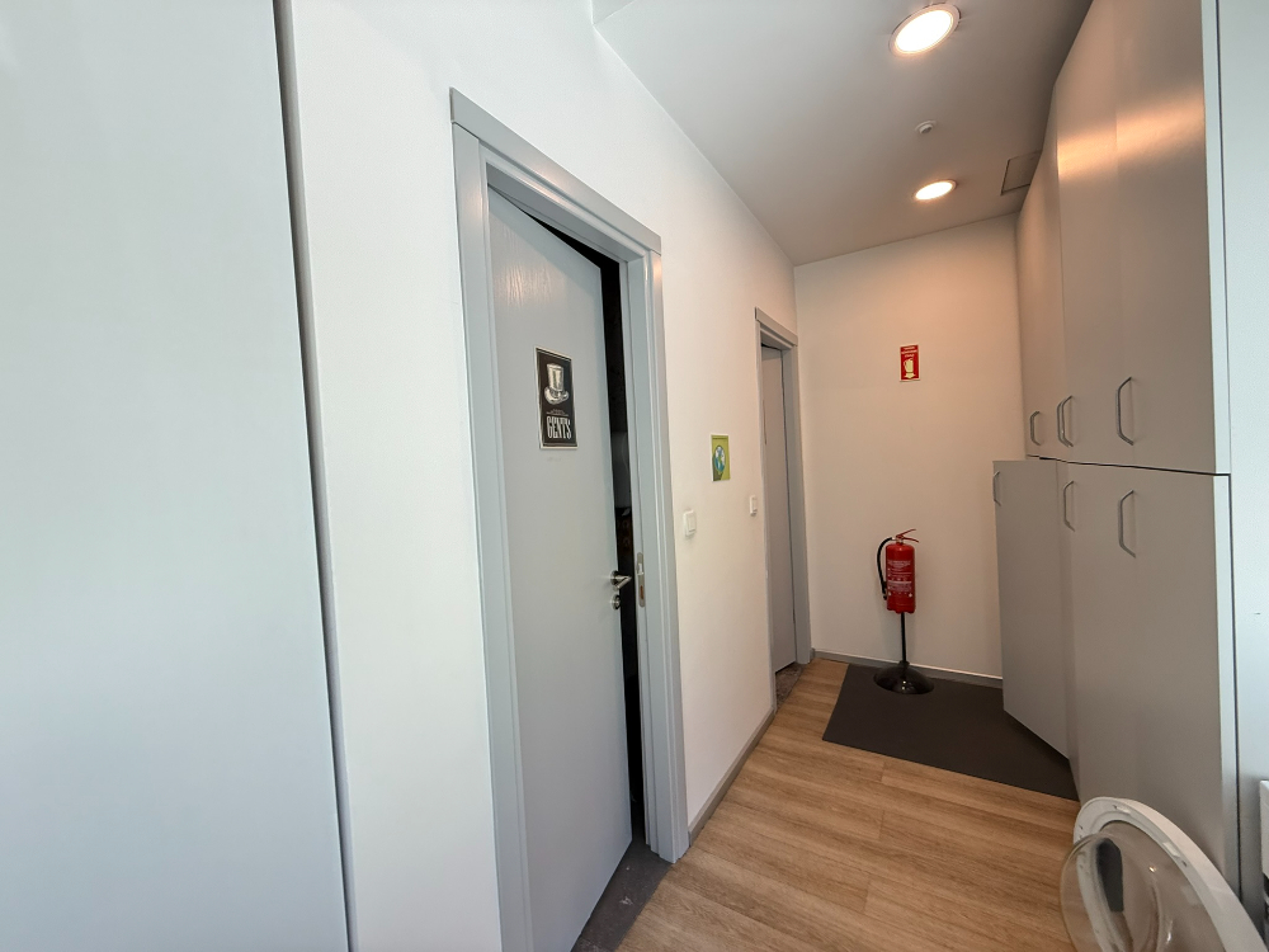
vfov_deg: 85.7
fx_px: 513
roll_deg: +1.9
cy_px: 476
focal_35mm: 14
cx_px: 634
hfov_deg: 102.1
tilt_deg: +0.4
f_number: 2.2
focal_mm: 2.22
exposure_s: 1/100
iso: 160
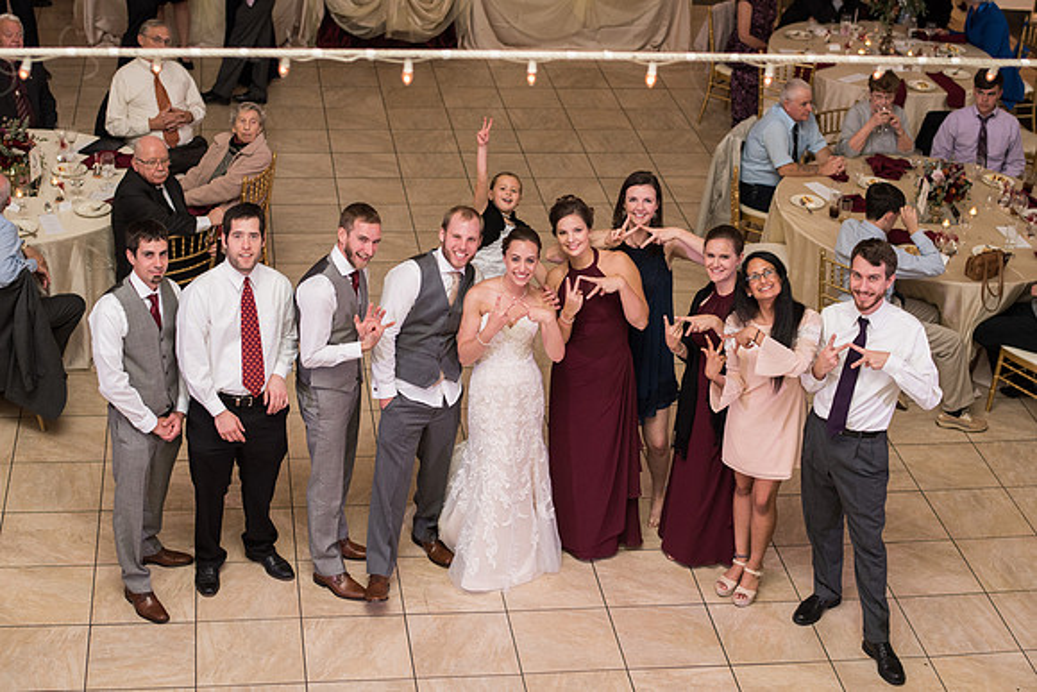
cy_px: 323
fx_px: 1821
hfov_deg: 31.8
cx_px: 523
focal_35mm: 63
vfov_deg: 21.5
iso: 1000
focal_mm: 58
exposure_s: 1/200
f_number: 2.8
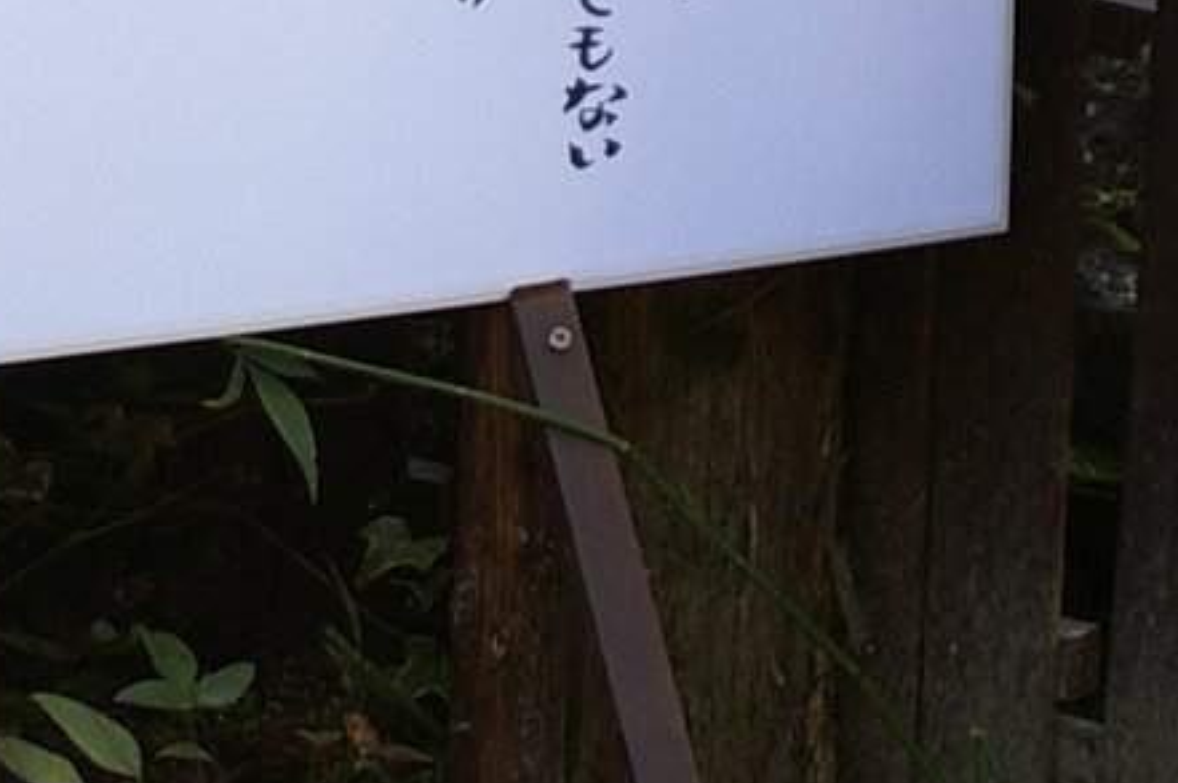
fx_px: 6374
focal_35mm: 195
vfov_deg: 6.8
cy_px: -860
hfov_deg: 10.6
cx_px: 518
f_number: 4.5
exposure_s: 1/180
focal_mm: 28
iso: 200
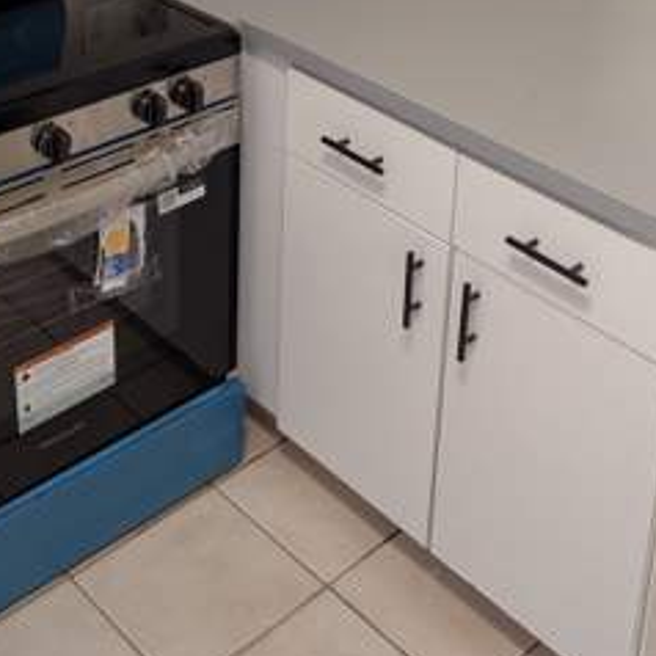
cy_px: -33
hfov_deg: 30.0
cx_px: 317
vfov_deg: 27.9
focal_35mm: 57
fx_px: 1222
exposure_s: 1/30
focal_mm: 6.81
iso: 103
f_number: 1.85
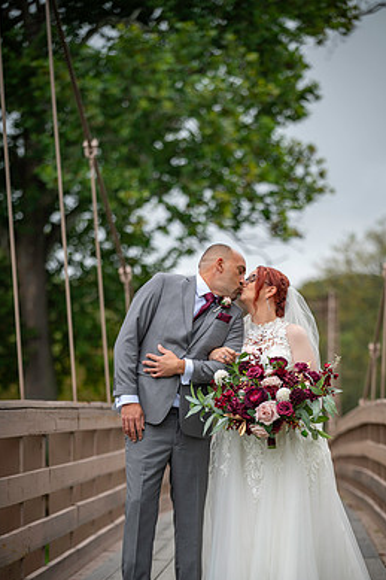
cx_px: 220
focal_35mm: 141
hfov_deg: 9.7
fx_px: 2270
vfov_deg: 14.6
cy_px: 324
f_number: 2.8
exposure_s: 1/125
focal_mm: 122
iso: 80
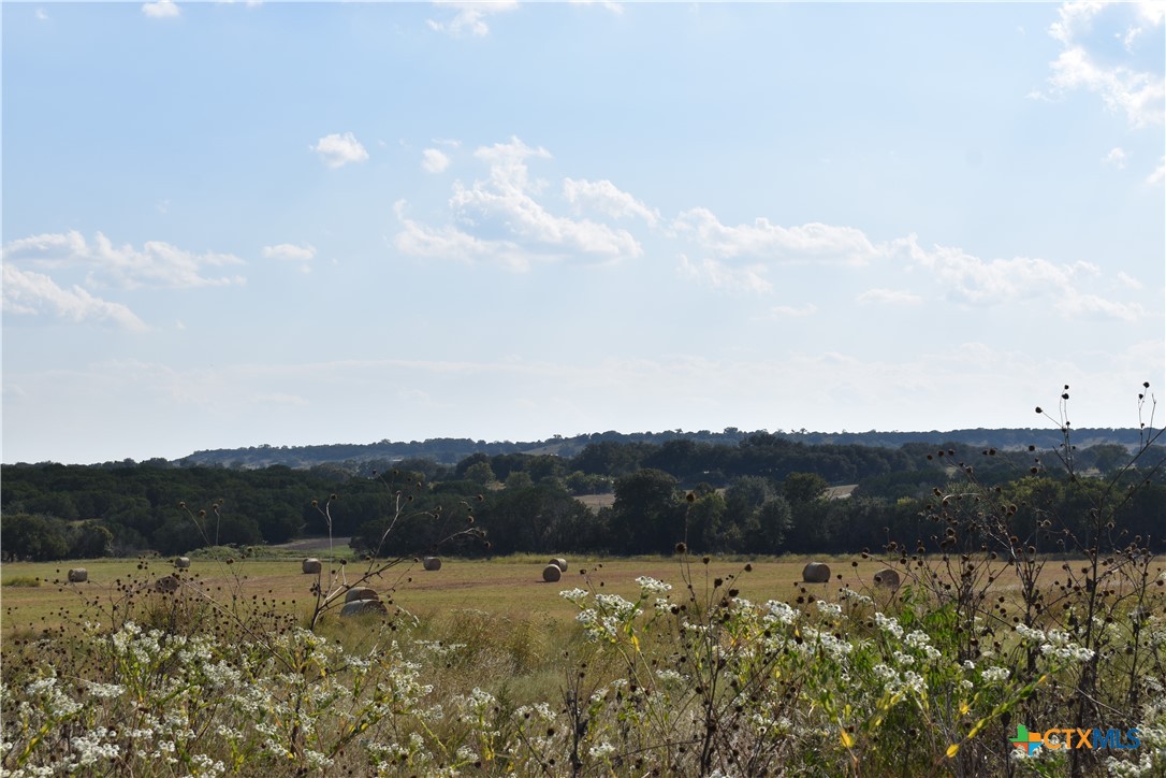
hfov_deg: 33.4
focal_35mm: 60
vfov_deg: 22.6
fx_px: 1943
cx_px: 583
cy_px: 389
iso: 100
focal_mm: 40
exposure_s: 1/400
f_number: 10
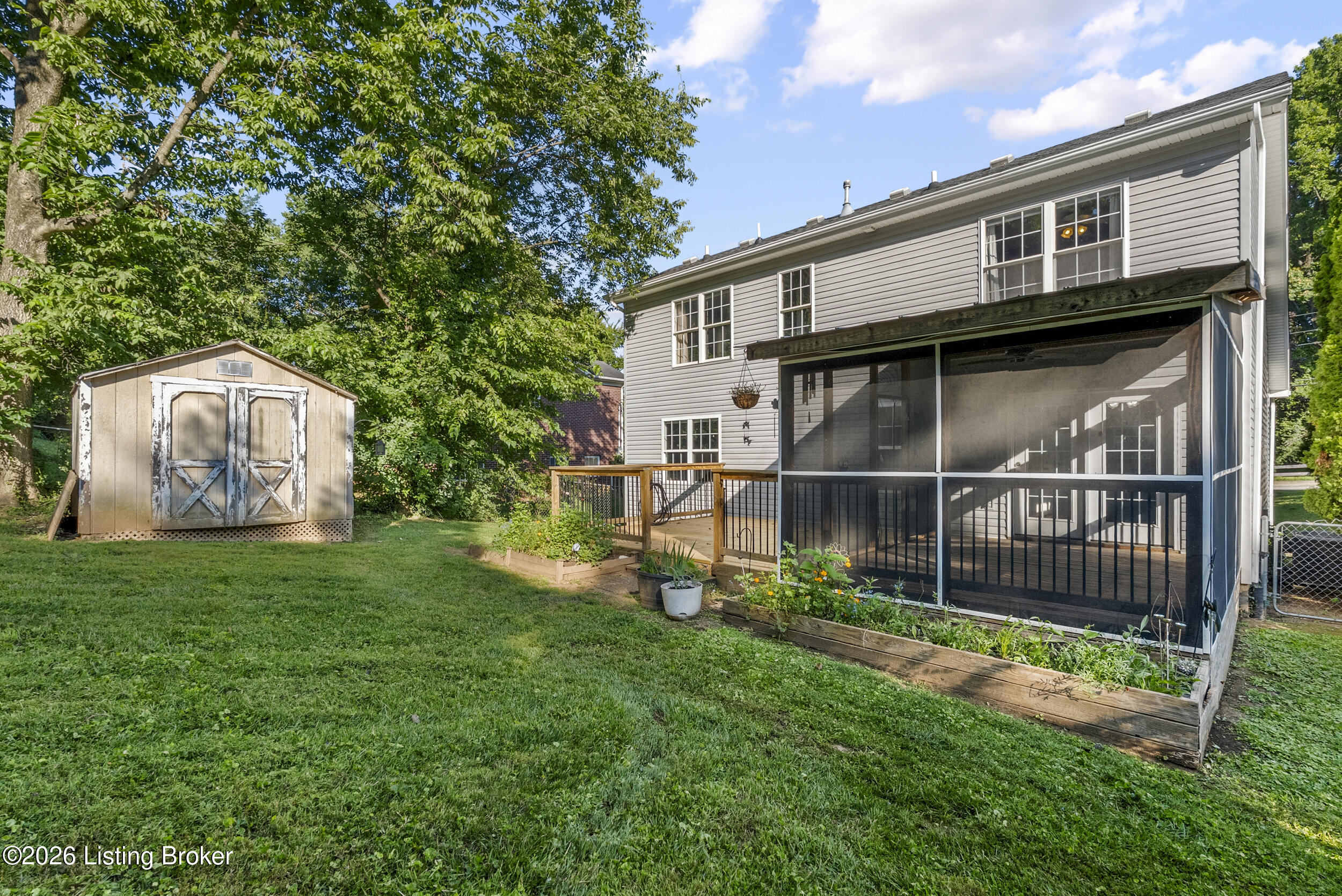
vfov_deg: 73.8
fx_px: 597
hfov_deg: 96.7
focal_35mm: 16
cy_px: 448
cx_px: 671
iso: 1000
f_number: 11
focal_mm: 16
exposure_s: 1/125
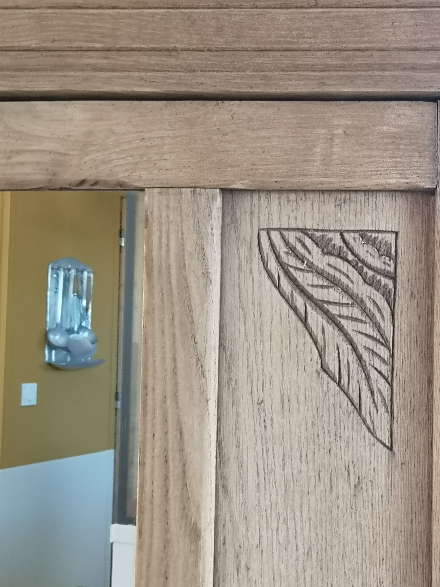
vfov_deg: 37.5
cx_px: 295
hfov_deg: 28.4
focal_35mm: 51
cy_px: 301
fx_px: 864
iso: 200
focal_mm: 5.58
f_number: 1.8
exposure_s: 1/33.3
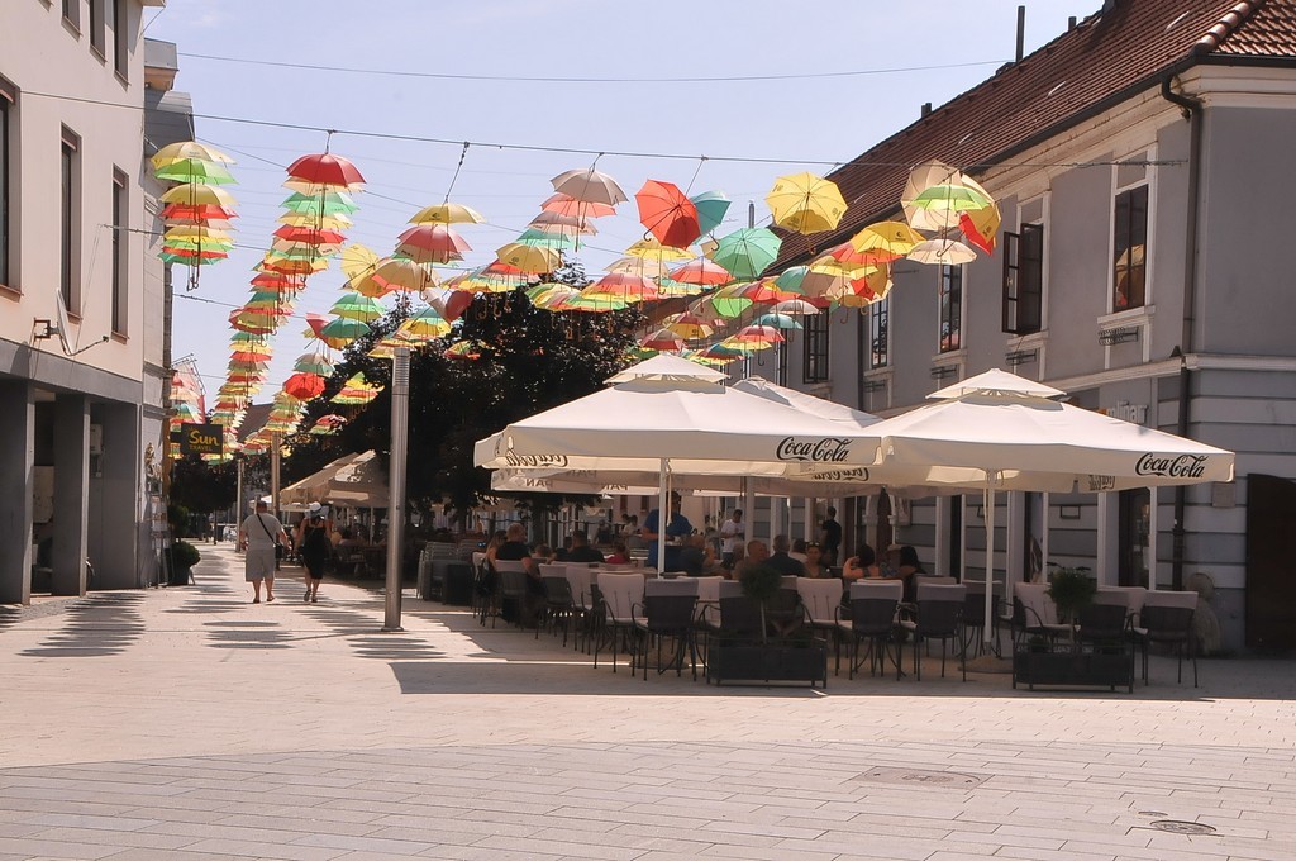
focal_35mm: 52
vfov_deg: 25.7
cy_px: 430
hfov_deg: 37.9
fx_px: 1888
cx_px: 648
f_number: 14
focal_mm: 35
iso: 800
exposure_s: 1/800
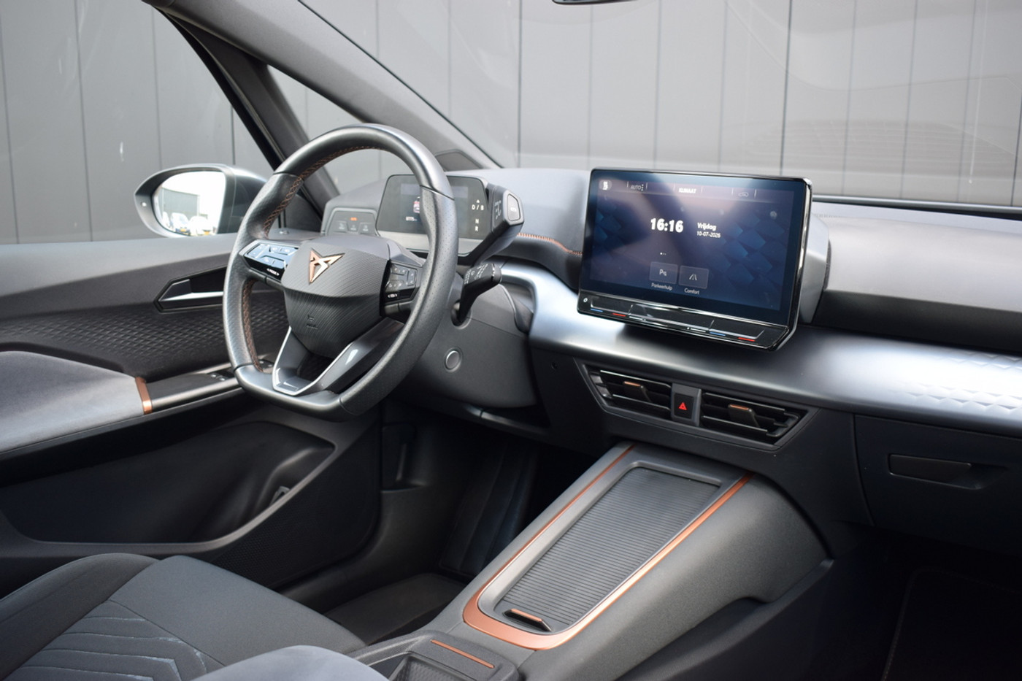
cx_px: 511
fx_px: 979
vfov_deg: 38.4
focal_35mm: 34
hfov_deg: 55.1
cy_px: 340
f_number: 4
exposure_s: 1/60
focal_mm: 23
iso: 400
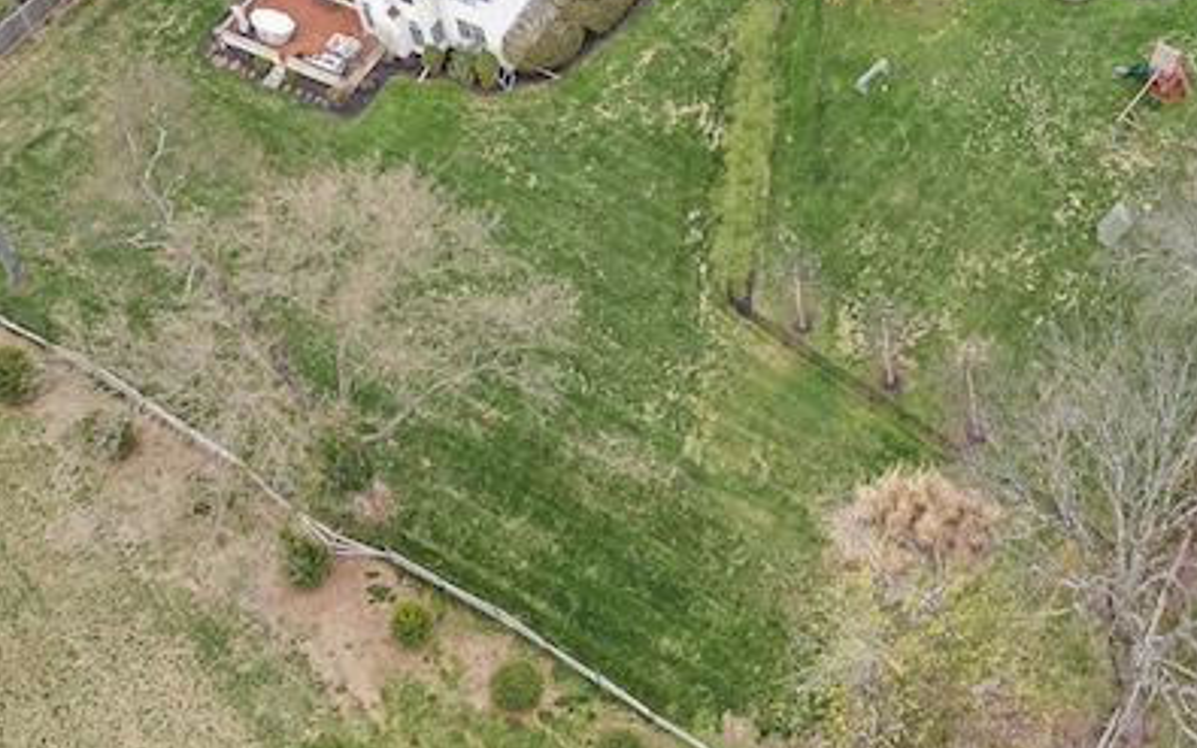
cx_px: 1064
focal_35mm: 66
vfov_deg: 19.0
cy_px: -44
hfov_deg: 29.8
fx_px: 2153
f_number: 4.5
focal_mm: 12.29
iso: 100
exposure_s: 1/100
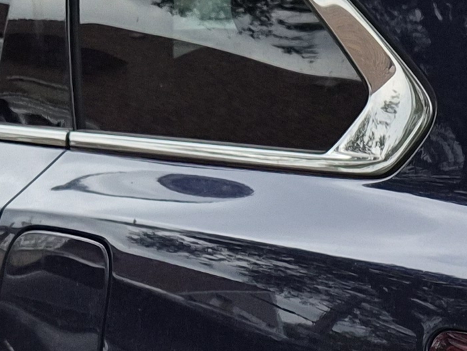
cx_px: 567
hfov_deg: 14.4
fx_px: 1781
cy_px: 576
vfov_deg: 10.7
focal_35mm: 132
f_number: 1.8
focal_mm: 5.4
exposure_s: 1/2648
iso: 80
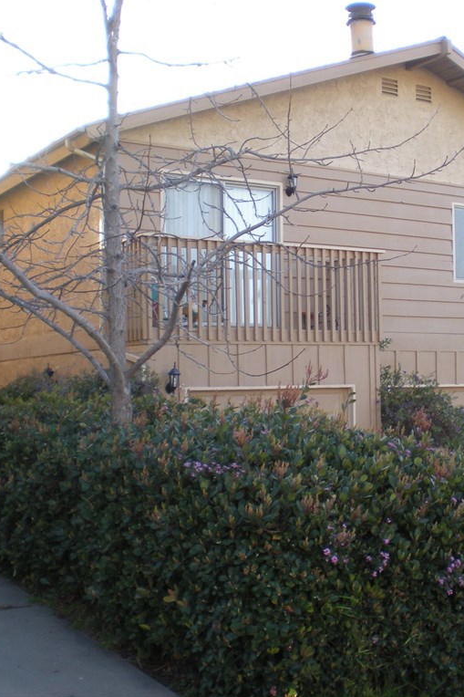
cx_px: 384
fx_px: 1025
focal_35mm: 53
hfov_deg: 25.0
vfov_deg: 37.5
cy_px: 348
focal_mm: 6.3
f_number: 3.1
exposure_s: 1/87
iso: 64
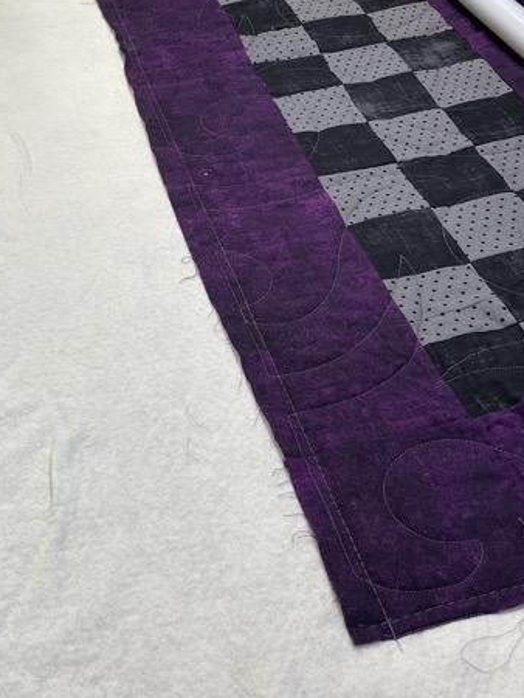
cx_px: 233
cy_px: 219
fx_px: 1049
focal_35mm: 52
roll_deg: -1.4
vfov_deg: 36.3
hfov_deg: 28.0
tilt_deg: -33.3
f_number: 1.6
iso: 64
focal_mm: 4.2
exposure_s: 1/127
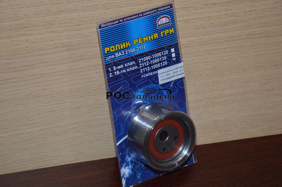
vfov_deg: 14.6
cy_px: 94
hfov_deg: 22.0
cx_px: 141
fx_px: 727
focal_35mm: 93
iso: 800
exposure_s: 1/60
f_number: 5.3
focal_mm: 62
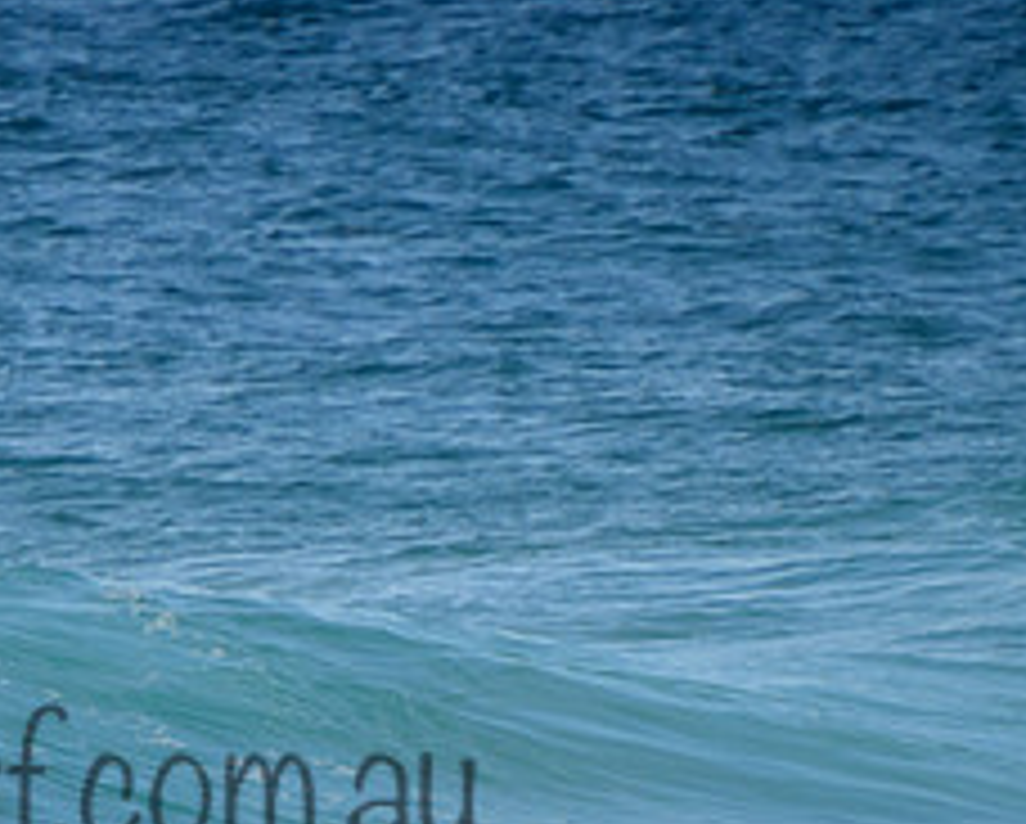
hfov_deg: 1.5
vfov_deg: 1.2
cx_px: 487
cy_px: 488
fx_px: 39861
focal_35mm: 1311
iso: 360
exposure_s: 1/2000
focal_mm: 400
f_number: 5.6
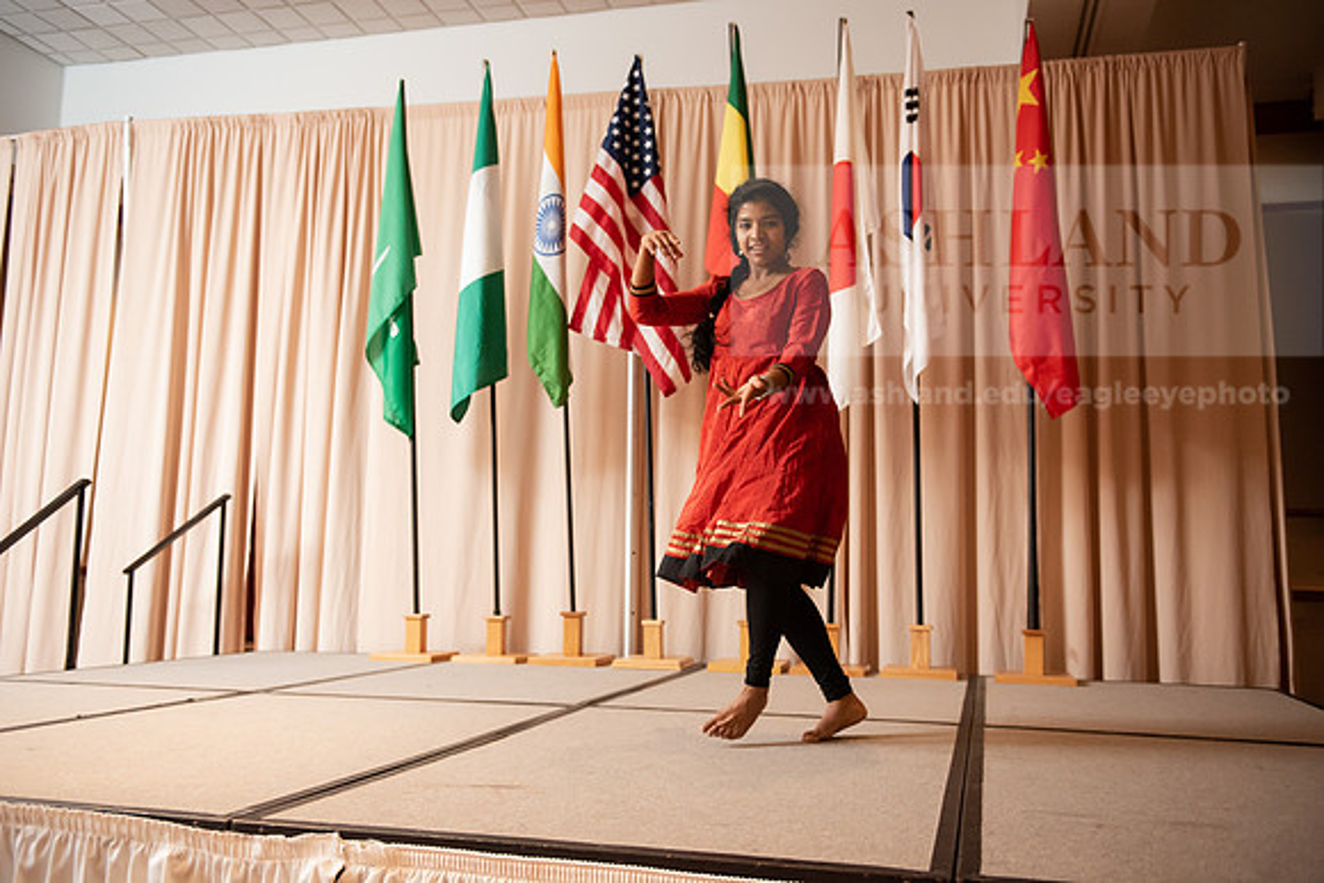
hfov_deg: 58.7
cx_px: 662
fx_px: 1177
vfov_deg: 41.1
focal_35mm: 32
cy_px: 442
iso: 2500
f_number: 3.2
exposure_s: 1/200
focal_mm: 32
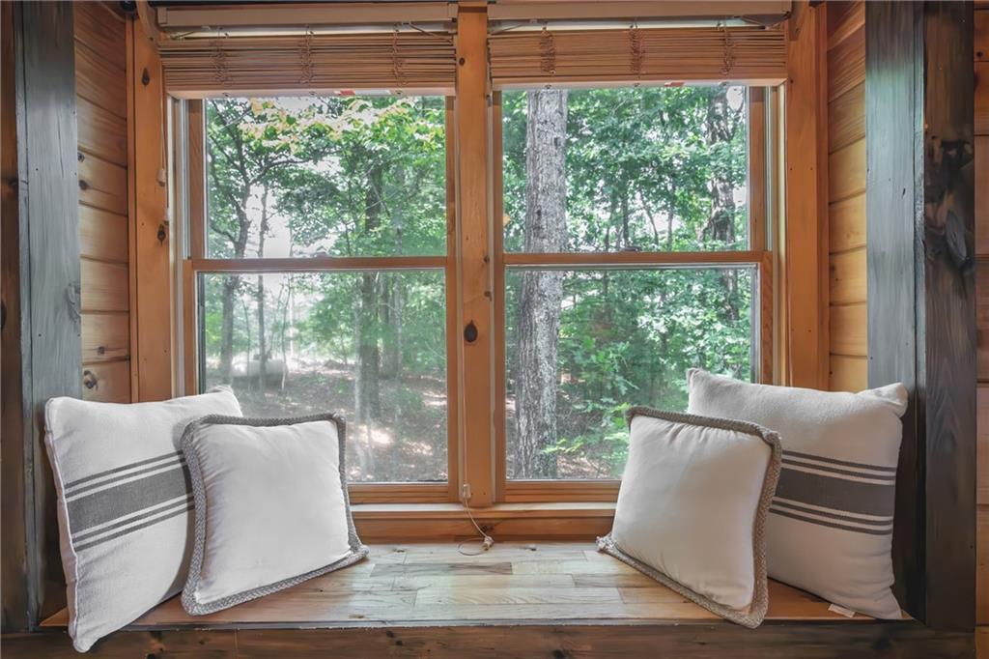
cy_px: 330
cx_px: 494
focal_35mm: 17
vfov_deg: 70.4
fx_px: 467
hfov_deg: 93.3
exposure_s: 1/160
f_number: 7.1
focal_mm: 17
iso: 10000
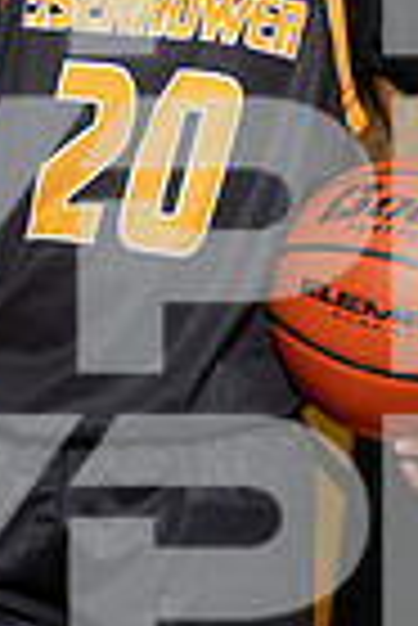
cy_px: 239
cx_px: 27
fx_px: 2137
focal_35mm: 123
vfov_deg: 16.6
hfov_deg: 11.1
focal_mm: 38
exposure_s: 1/250
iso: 320
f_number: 6.3
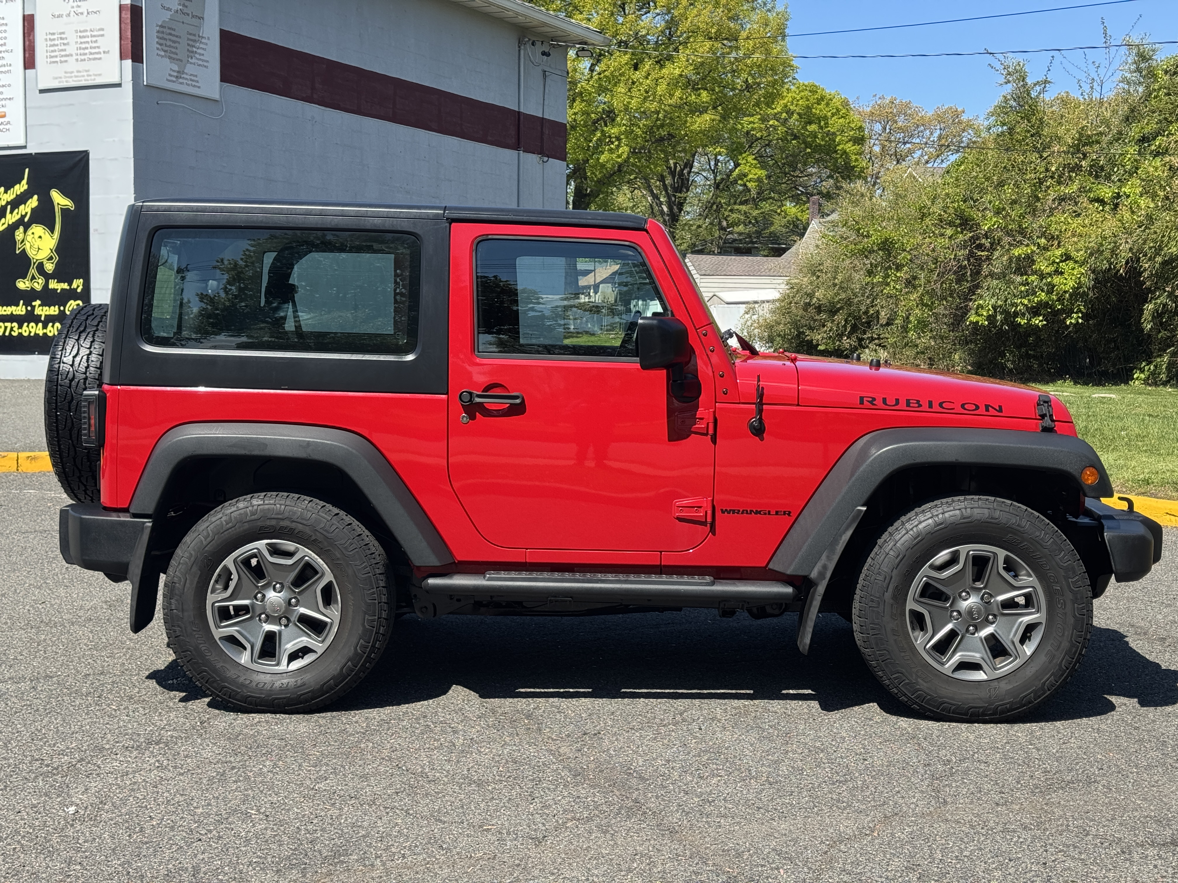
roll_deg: -0.4
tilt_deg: -2.9
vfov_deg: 30.3
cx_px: 589
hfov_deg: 39.7
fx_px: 1633
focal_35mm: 48
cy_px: 442
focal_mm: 6.76
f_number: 1.78
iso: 64
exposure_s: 1/1818
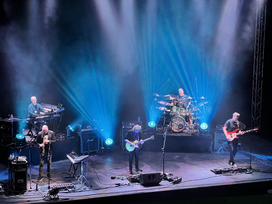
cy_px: 99
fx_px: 644
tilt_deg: -10.3
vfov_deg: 18.0
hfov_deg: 23.8
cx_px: 132
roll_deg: -1.0
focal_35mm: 82
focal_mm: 9
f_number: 2.8
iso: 500
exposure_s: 1/60
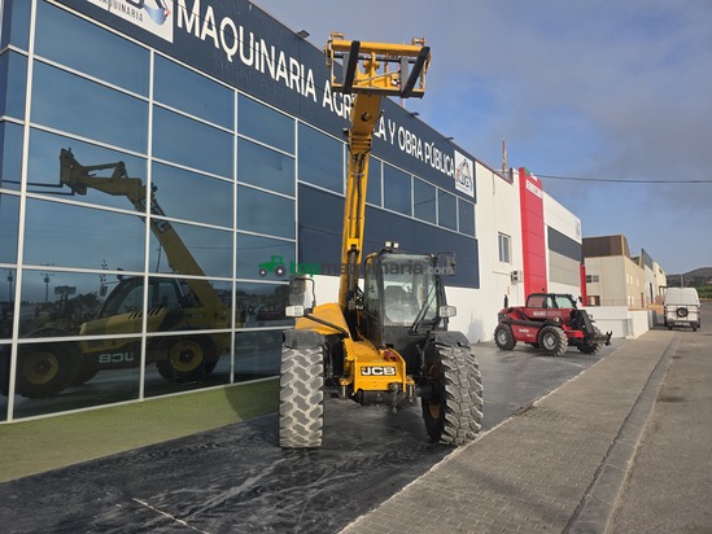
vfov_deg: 58.9
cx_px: 356
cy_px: 267
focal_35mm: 23
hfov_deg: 73.9
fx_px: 473
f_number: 1.7
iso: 80
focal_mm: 6.3
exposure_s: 1/3972
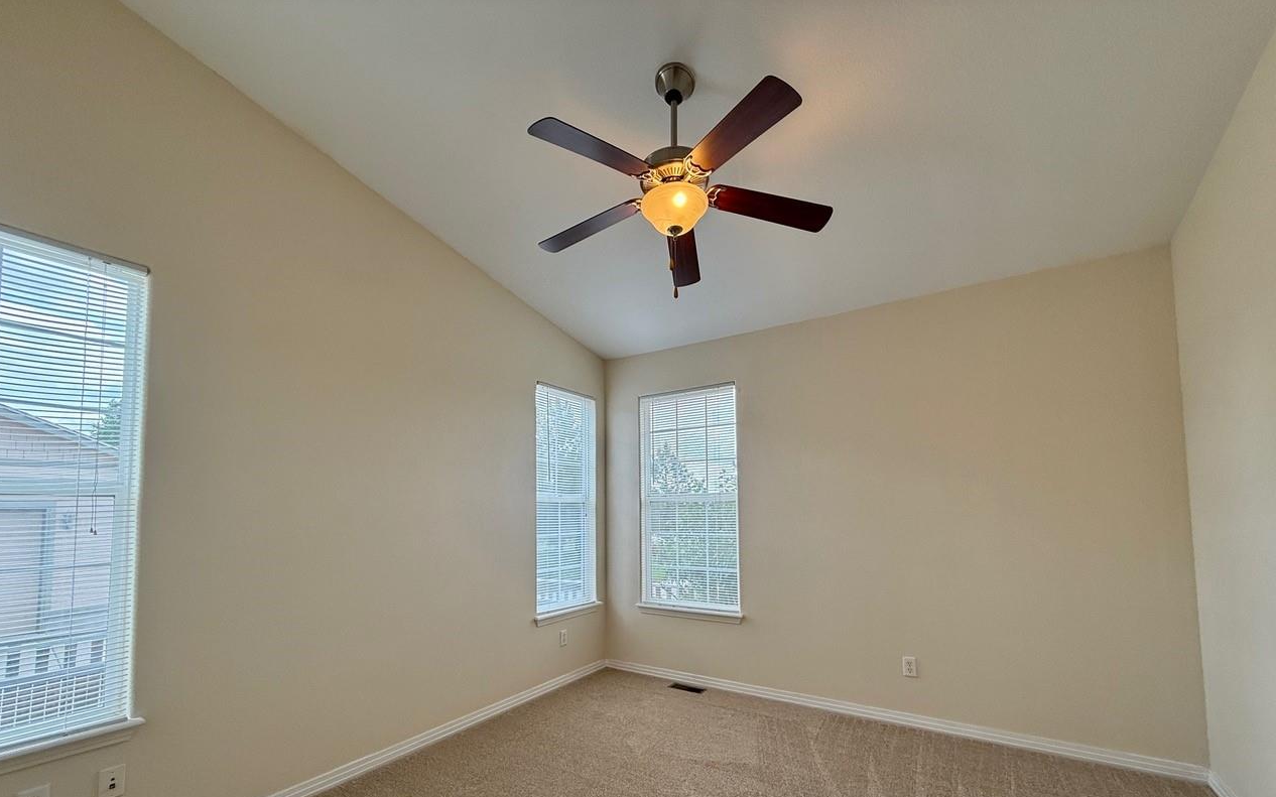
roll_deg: +0.4
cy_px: 482
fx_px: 522
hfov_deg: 101.5
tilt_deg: +3.9
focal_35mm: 15
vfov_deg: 73.9
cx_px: 639
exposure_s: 1/198
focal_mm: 2.22
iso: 64
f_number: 2.2
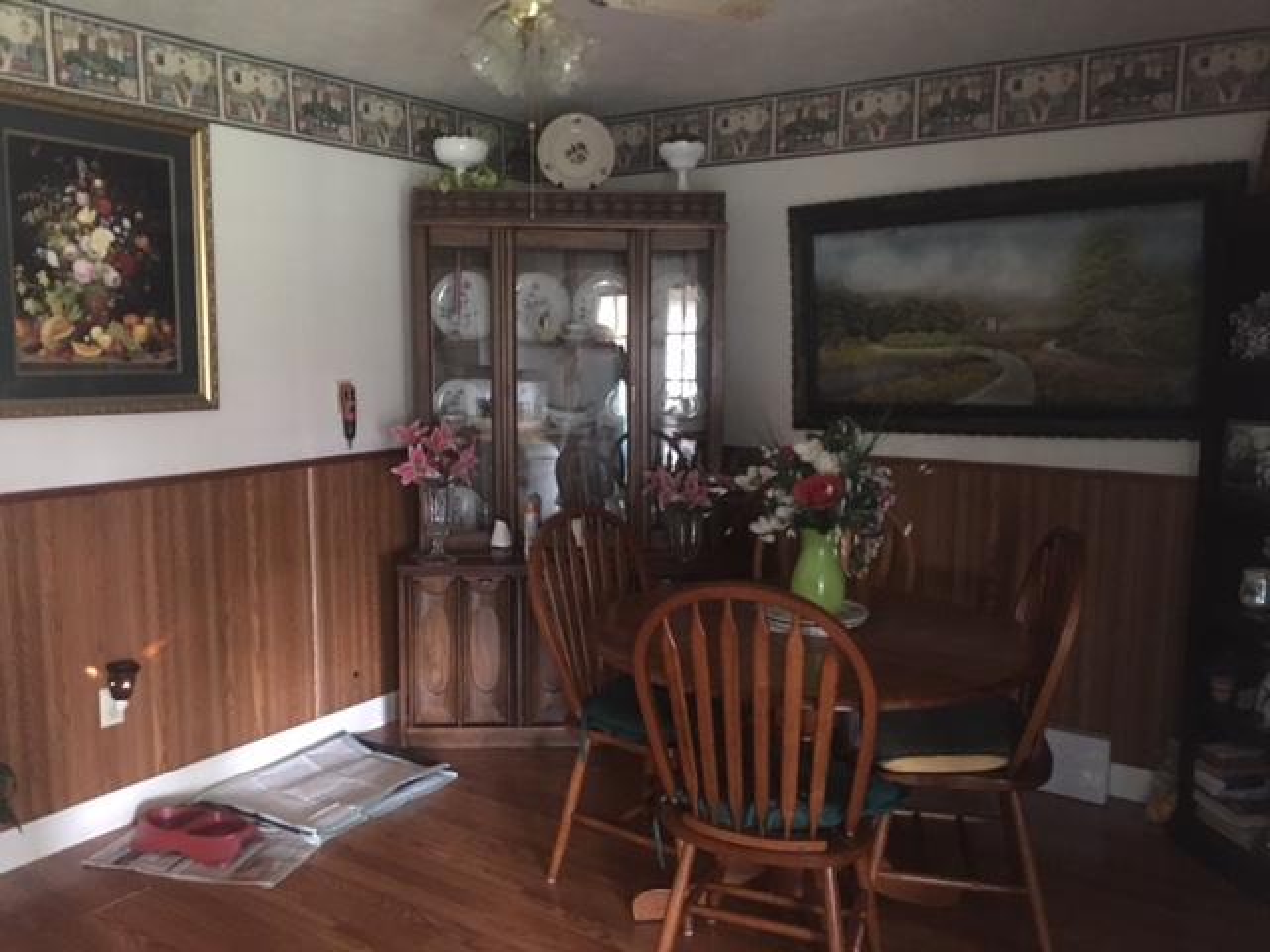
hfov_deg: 61.7
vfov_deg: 48.2
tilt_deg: -7.4
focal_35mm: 29
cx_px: 635
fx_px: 1064
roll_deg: +0.6
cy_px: 476
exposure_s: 1/4
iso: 160
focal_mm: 4.15
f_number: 2.2
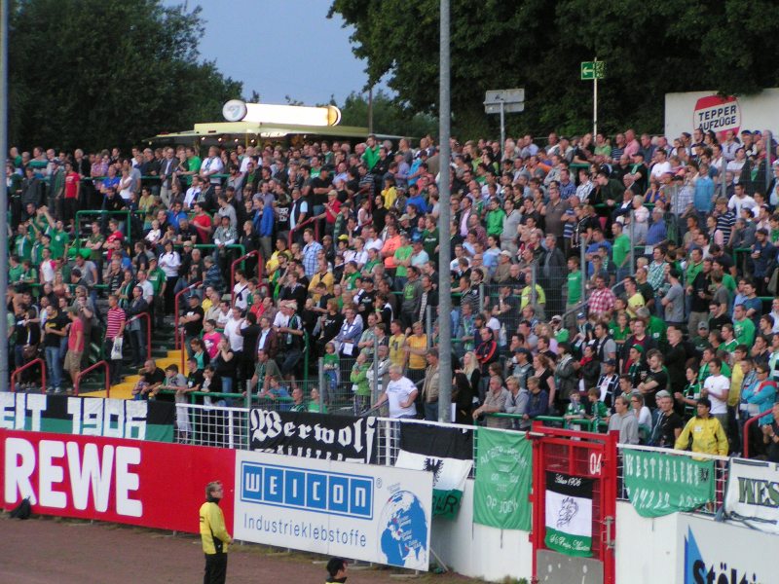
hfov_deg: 13.8
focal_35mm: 143
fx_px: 3218
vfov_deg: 10.4
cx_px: 390
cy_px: 292
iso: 200
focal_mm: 21.9
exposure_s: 1/30
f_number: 3.5
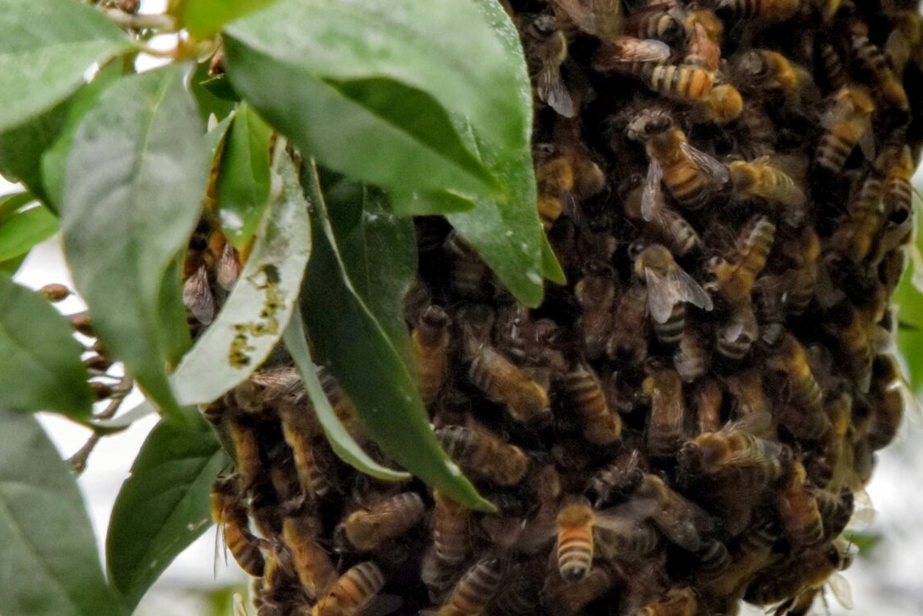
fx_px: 51852
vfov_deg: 0.7
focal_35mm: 2022
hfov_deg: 1.0
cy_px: 201
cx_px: 653
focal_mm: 600
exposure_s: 1/667
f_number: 9
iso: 800
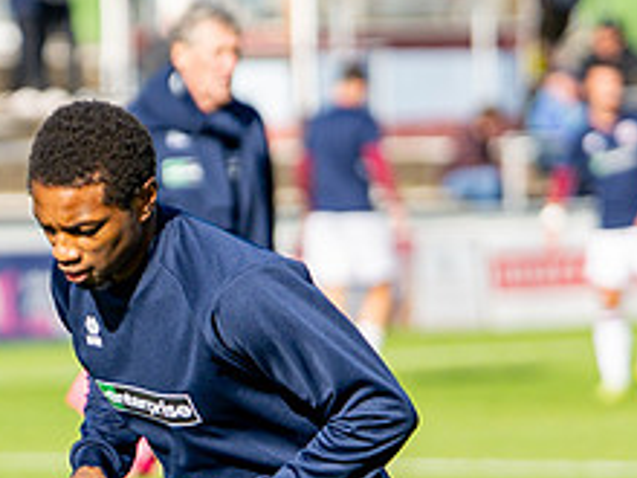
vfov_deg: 2.8
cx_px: -8
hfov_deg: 3.7
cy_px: 470
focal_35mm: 536
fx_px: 9863
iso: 100
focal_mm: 85
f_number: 1.4
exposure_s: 1/5000
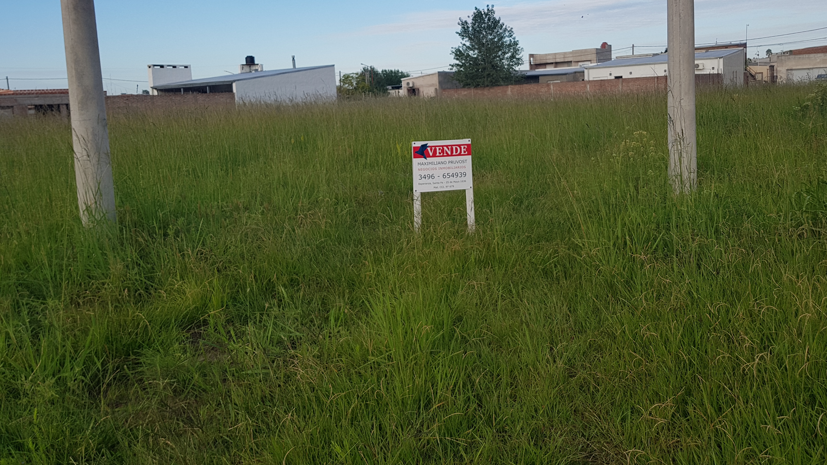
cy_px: 168
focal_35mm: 29
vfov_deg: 39.8
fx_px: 636
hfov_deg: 66.1
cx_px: 422
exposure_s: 1/1128
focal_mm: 4.2
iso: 40
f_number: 1.7
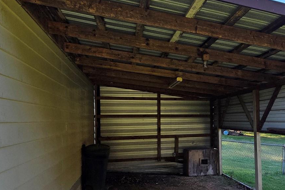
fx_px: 253
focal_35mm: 32
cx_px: 208
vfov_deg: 40.9
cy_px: 117
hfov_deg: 56.3
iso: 64
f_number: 1.9
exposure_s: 1/719
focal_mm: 2.2
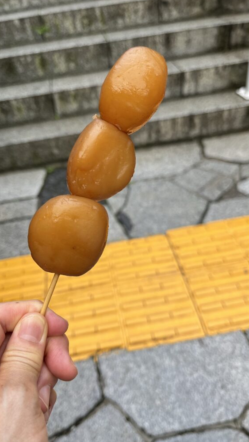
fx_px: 340
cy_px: 221
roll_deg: +9.0
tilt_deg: -37.6
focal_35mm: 29
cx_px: 111
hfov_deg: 40.2
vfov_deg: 66.1
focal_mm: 5.1
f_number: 1.6
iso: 50
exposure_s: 1/340
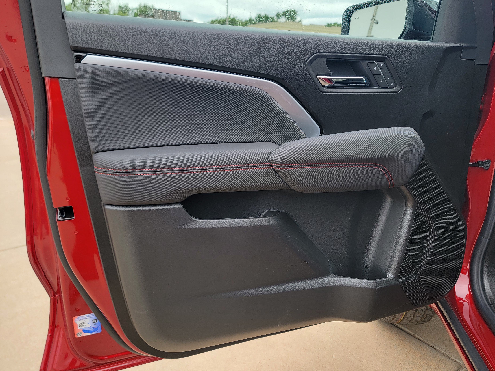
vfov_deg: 53.1
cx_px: 267
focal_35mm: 26
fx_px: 372
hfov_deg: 67.2
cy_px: 181
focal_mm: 6.7
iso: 16
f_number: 1.8
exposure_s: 1/124
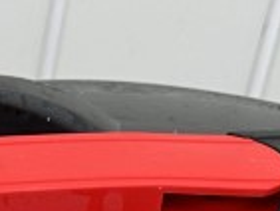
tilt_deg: -34.9
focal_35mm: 174
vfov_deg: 7.8
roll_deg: -3.2
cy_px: 537
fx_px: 1409
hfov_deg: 10.5
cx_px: -272
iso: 80
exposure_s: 1/429
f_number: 1.78
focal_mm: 6.86
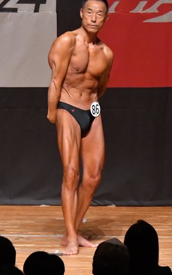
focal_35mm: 436
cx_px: 111
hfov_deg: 3.0
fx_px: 3269
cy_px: 130
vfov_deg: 4.8
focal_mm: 160
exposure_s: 1/400
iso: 10000
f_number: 5.6
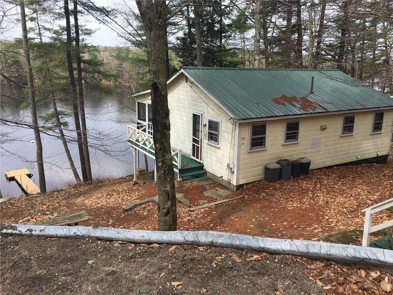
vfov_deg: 48.2
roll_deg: -1.0
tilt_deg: -11.5
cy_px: 148
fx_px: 329
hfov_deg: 61.7
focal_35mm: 29
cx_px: 196
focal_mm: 4.15
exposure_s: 1/884
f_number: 2.2
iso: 25
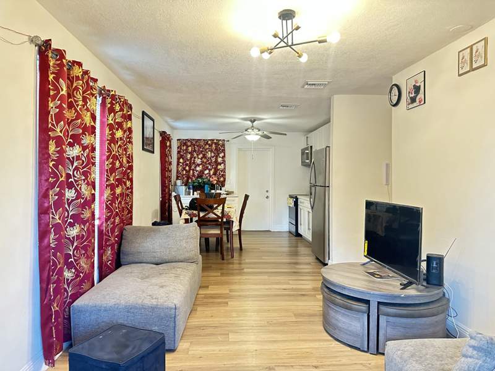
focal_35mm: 24
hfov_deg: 71.6
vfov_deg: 56.8
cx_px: 248
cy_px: 186
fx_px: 343
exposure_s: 1/40
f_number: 1.78
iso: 640
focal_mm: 6.86
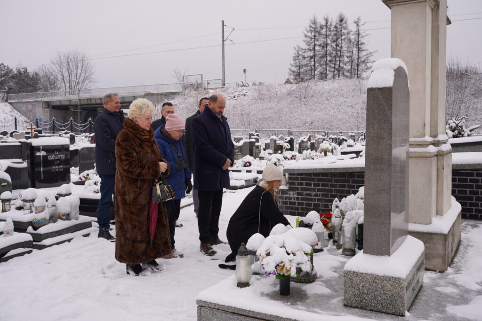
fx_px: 455
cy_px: 160
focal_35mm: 34
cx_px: 241
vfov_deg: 38.9
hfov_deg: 55.8
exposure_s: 1/160
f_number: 5.6
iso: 100
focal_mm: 34
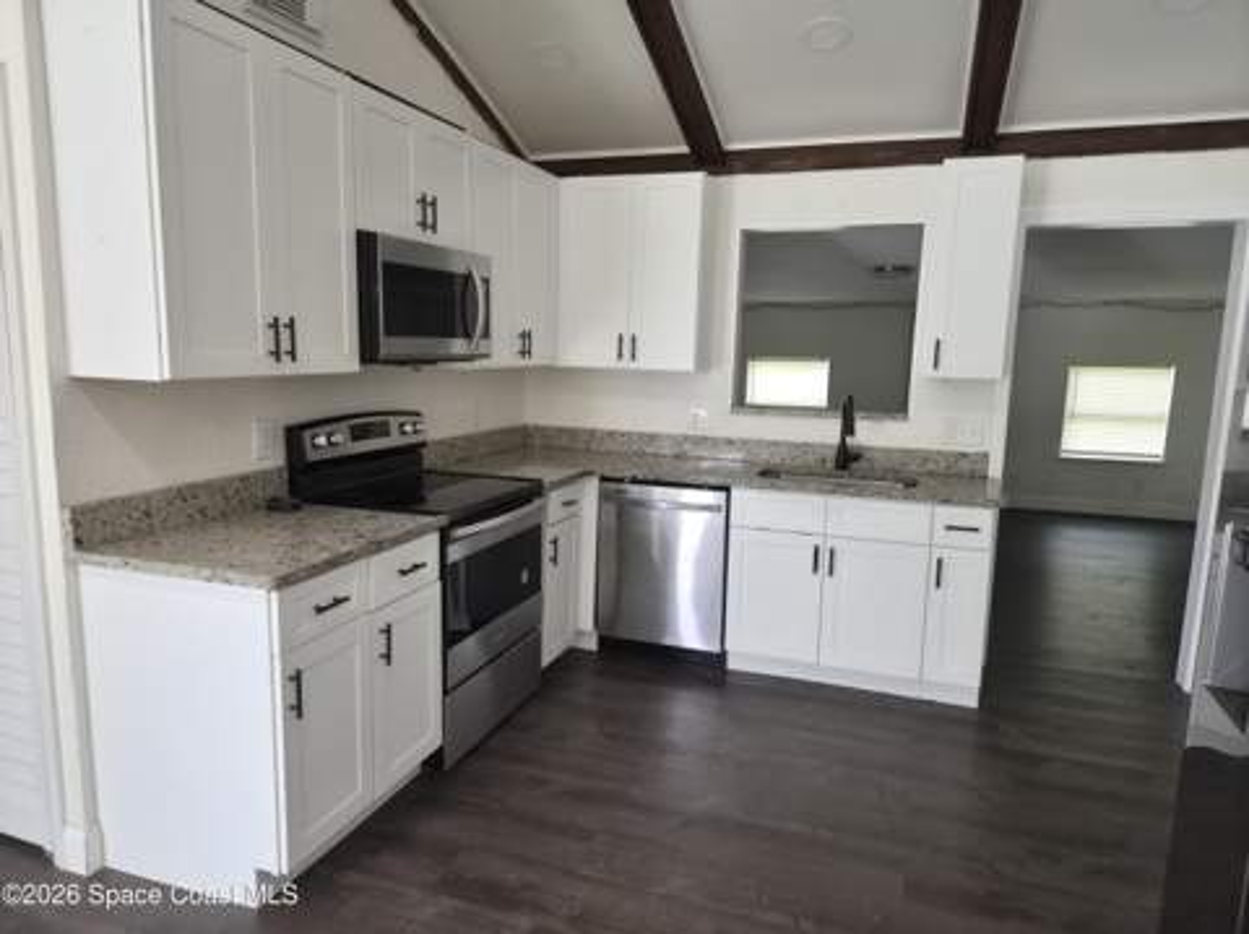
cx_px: 624
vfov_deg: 58.8
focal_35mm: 23
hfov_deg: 74.0
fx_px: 829
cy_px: 467
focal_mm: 5.4
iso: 160
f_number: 1.8
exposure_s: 1/120
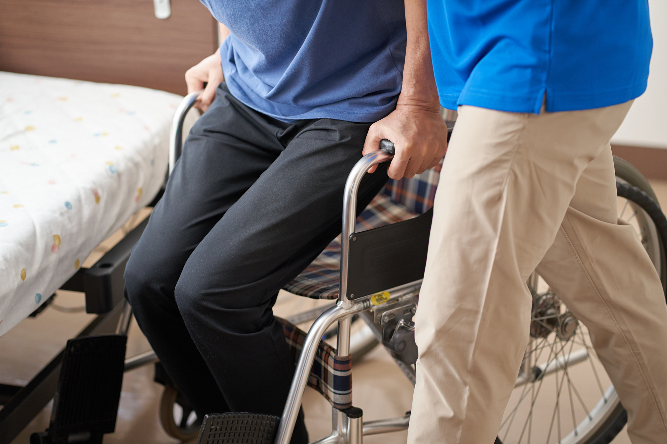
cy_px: 222
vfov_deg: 16.1
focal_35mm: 85
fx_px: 1575
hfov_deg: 23.9
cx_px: 334
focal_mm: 85
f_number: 2.5
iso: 400
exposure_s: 1/125
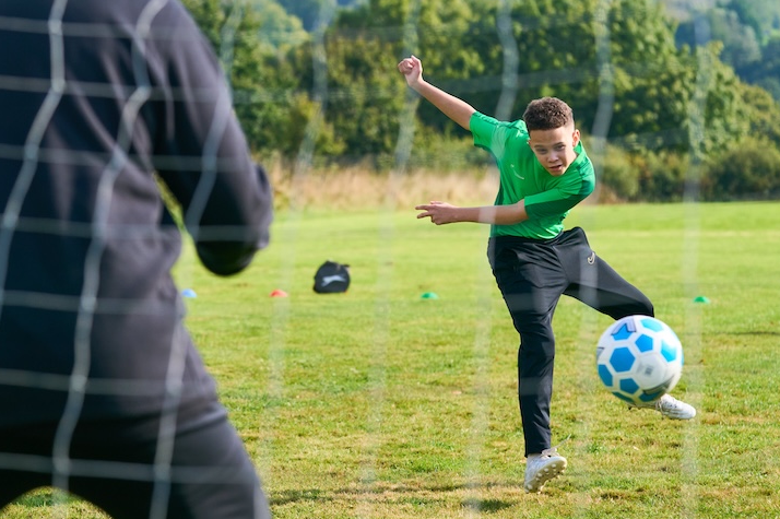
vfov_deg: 9.8
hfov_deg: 14.6
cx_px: 273
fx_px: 3031
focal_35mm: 140
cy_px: 293
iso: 400
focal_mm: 100
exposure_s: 1/2000
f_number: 4.5
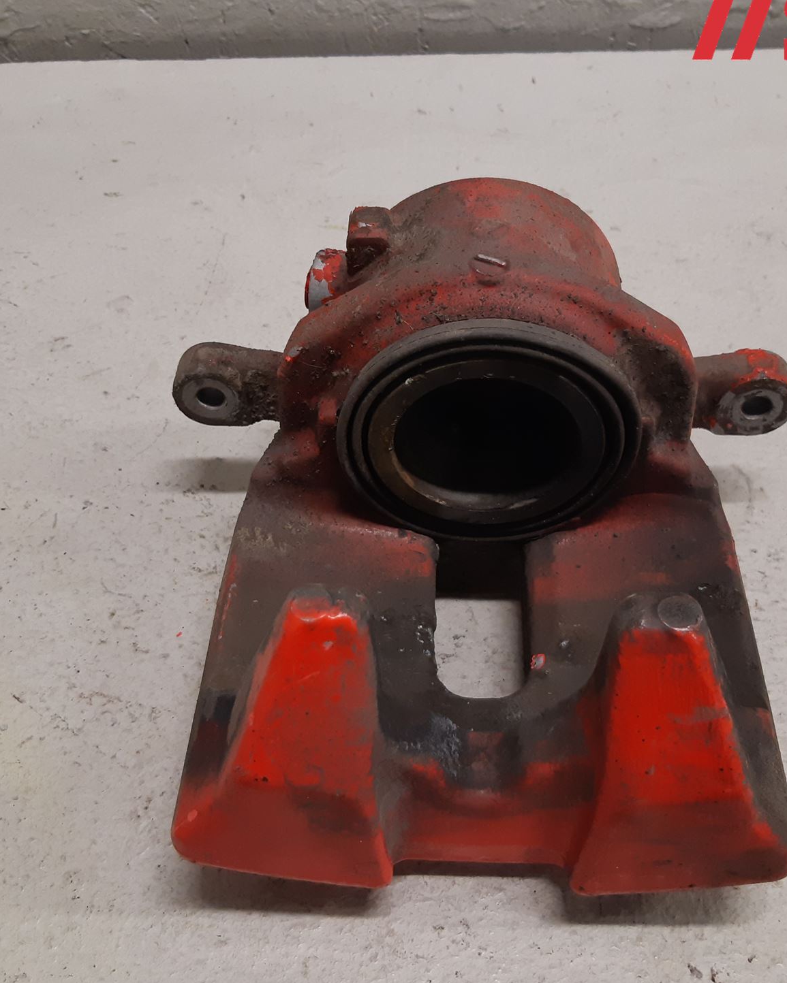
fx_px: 1048
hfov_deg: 41.1
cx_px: 413
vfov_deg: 50.3
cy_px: 468
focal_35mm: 36
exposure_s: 1/50
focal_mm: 3.93
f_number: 1.7
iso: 125
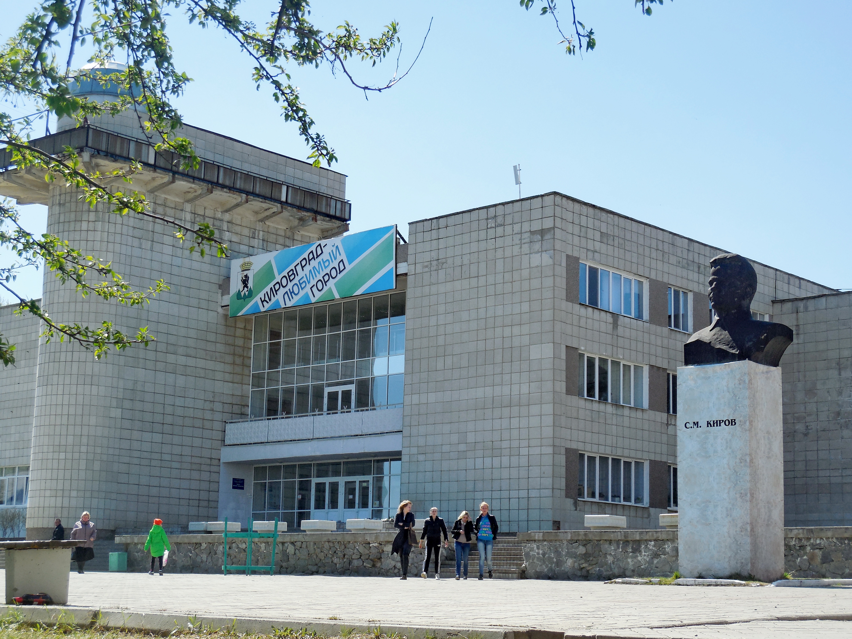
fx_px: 1624
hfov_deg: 29.4
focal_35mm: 66
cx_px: 426
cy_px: 320
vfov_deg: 22.3
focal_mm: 10.9
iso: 125
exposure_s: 1/640
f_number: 4.2
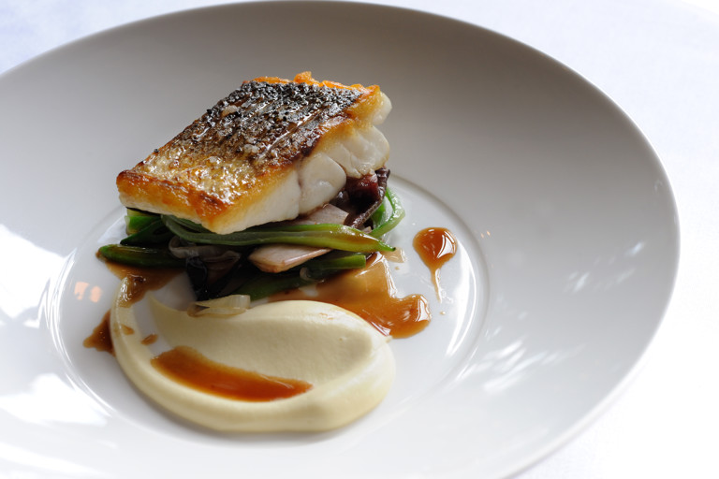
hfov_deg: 39.6
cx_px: 360
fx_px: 999
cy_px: 240
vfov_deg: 27.0
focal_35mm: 50
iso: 800
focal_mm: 50
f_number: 8
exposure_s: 1/160
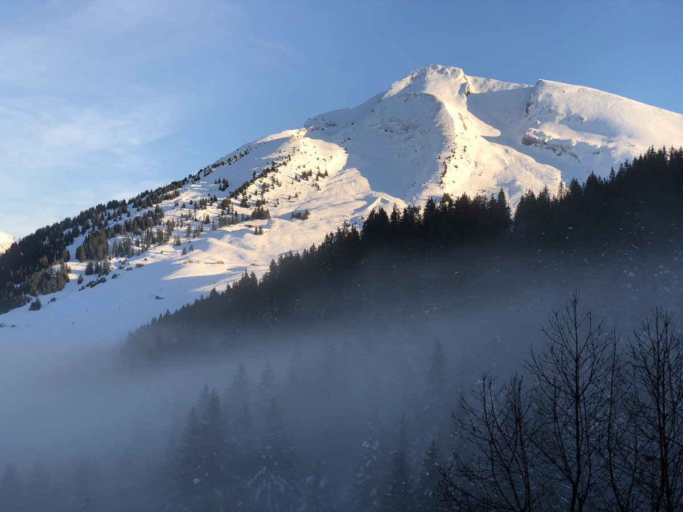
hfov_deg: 36.8
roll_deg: -0.5
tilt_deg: +4.8
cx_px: 342
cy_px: 256
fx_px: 1026
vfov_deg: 28.0
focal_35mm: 52
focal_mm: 6
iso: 16
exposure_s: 1/470
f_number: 2.4
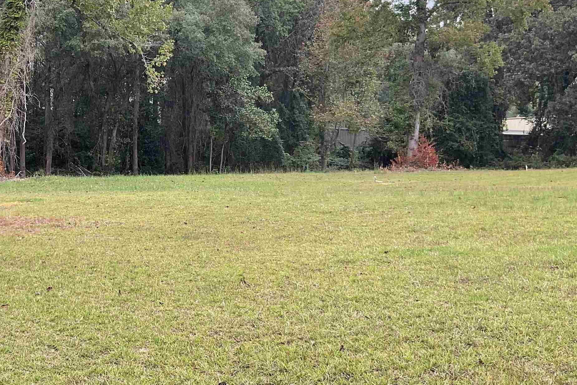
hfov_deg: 38.4
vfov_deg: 27.0
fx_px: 801
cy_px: 166
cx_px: 135
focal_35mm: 50
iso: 16
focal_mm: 3
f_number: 1.8
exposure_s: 1/149
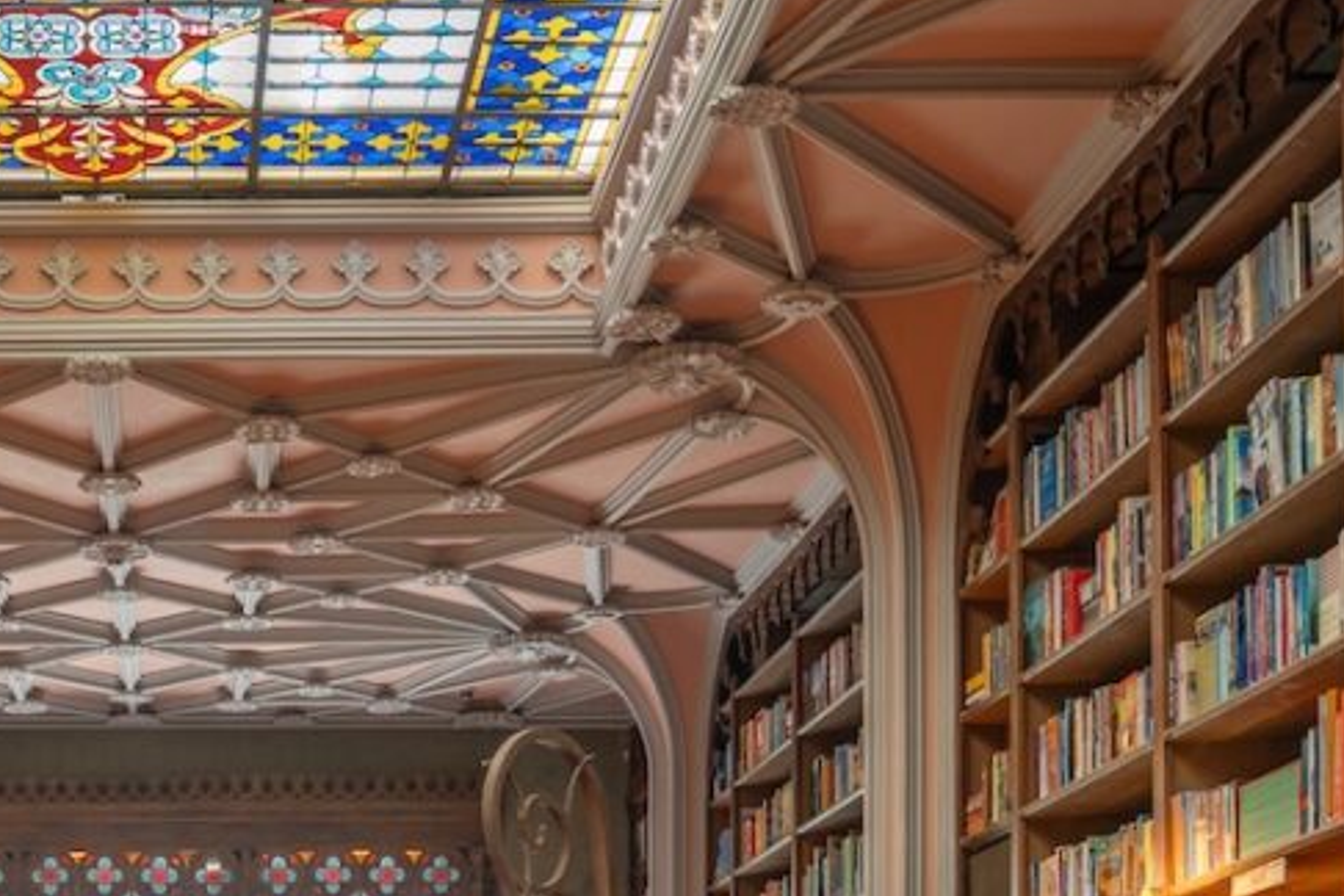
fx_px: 2389
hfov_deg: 29.9
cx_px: 105
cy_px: 683
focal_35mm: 64
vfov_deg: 21.0
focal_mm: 28
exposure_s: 1/30
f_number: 2.8
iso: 200
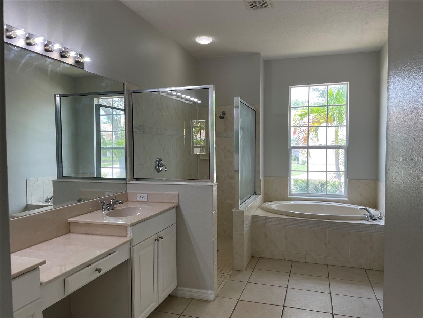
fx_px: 318
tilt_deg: -3.4
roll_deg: +0.3
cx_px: 212
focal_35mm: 26
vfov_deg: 53.1
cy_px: 159
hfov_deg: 67.3
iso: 40
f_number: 1.6
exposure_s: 1/120
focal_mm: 4.2
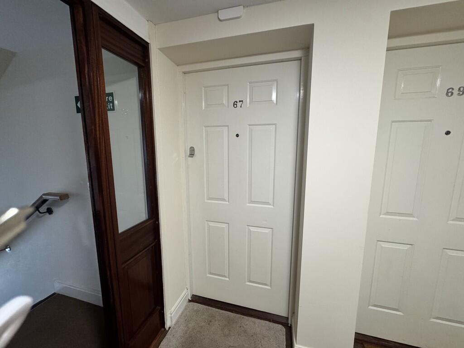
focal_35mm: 14
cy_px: 174
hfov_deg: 102.1
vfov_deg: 85.7
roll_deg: +0.7
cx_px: 232
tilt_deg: -8.5
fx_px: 188
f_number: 2.2
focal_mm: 2.22
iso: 250
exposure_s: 1/50
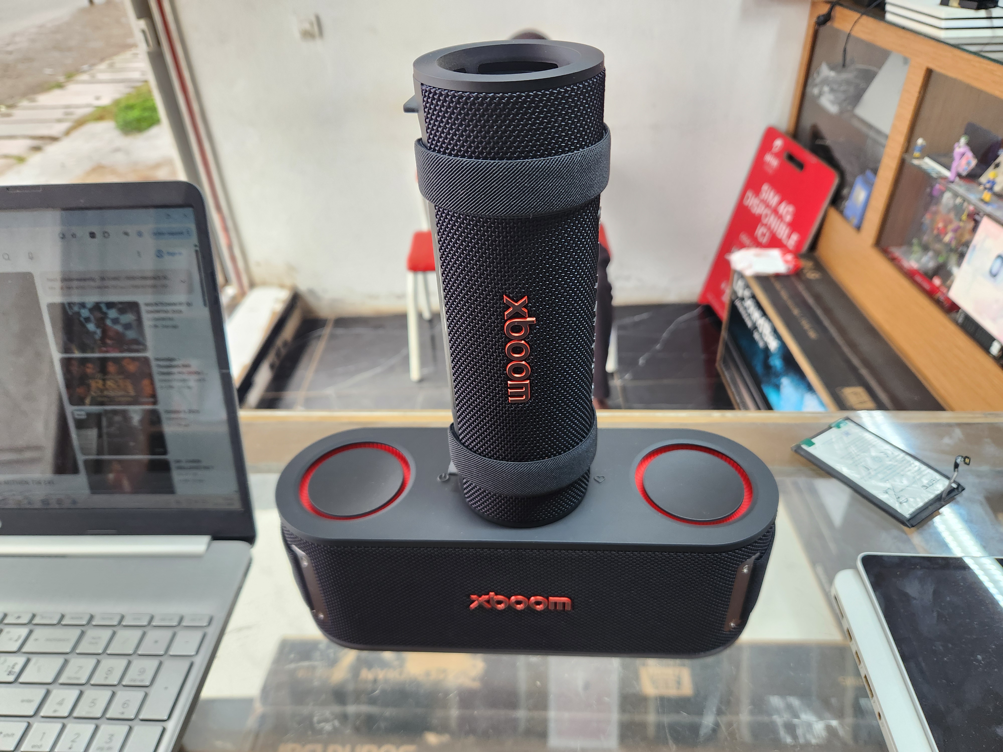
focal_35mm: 23
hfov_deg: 73.9
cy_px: 376
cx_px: 502
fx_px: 666
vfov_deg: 58.9
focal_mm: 5.4
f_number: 1.8
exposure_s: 1/180
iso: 160
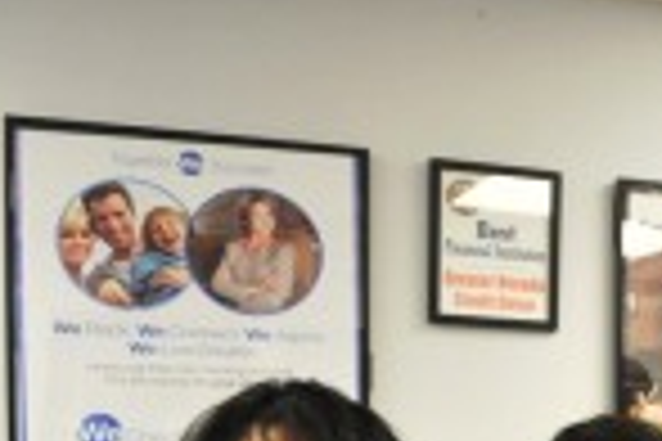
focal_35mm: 78
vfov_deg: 16.7
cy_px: 565
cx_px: 946
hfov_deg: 22.3
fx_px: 1425
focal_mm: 17
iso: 1000
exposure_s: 1/80
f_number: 3.2
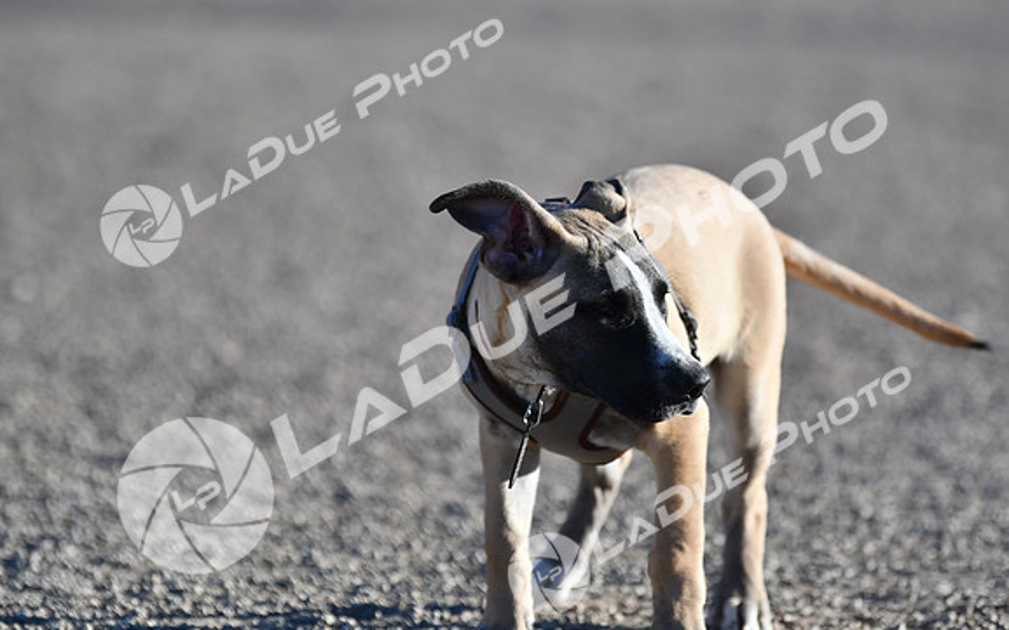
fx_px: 5911
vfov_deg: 6.1
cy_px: 317
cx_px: 504
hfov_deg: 9.8
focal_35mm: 215
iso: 250
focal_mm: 140
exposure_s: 1/4000
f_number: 2.8
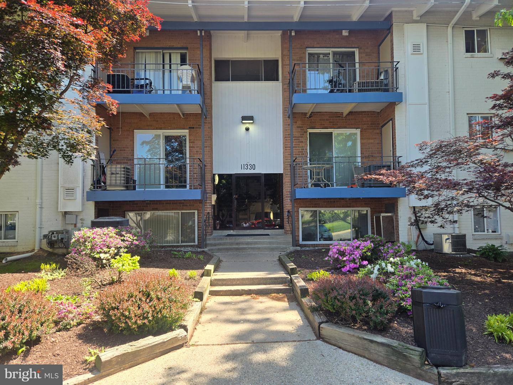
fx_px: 341
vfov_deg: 58.9
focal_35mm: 23
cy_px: 192
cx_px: 256
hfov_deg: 73.9
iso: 25
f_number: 1.8
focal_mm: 5.4
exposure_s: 1/562
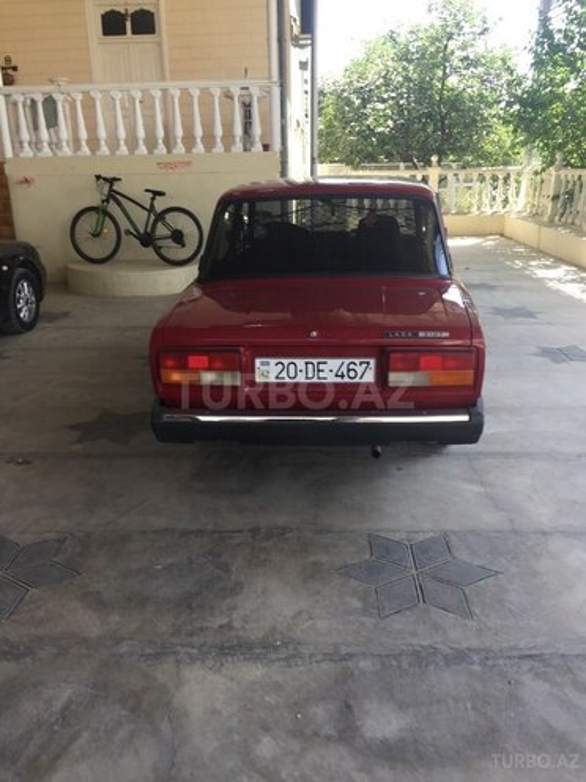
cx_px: 293
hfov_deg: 48.2
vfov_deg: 61.7
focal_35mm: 29
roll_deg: -0.7
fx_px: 655
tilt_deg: -20.3
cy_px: 391
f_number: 2.2
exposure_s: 1/130
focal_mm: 4.15
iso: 32
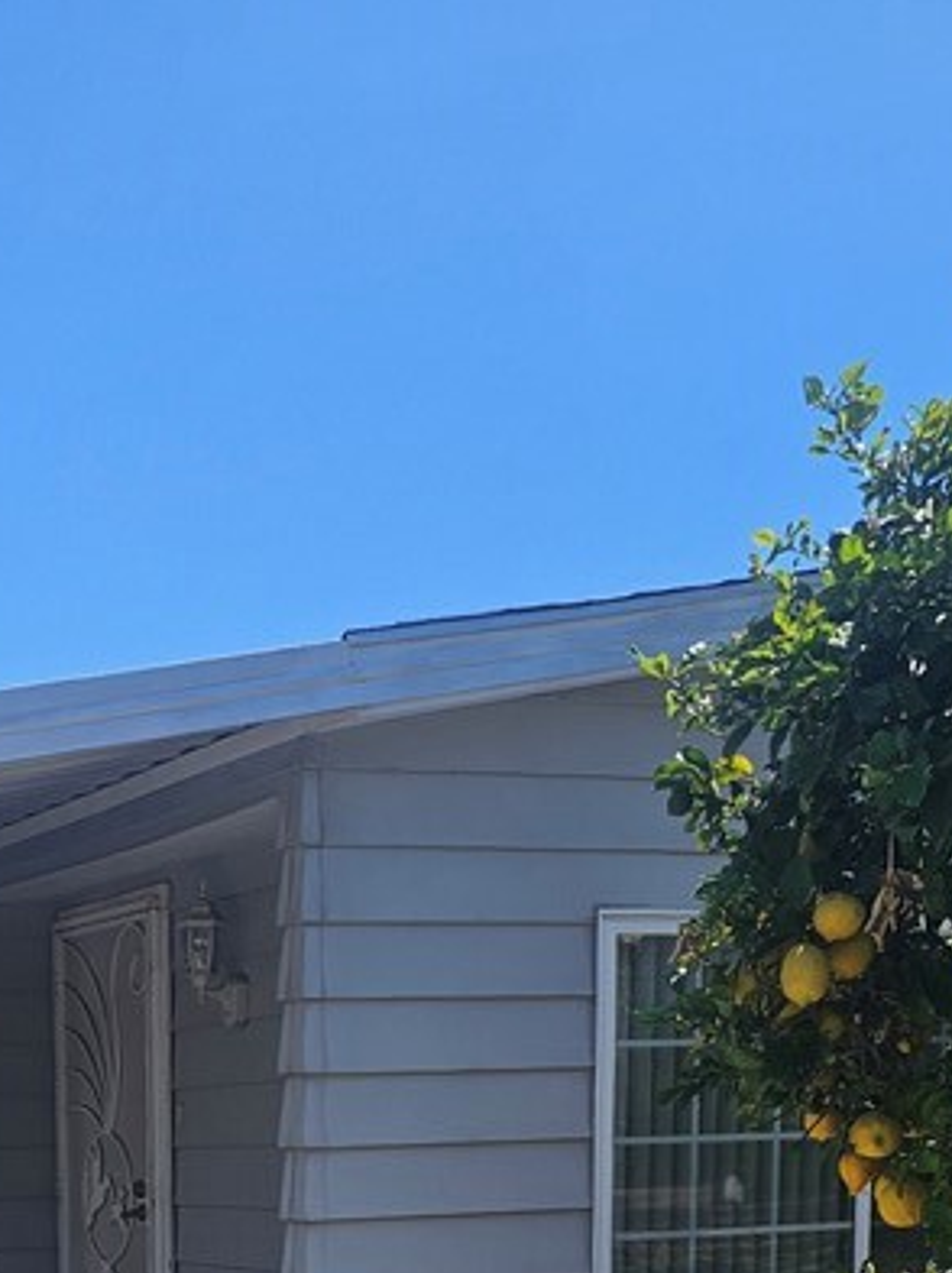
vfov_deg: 28.5
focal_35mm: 60
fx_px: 2204
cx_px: 107
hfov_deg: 23.8
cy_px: 1480
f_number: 1.7
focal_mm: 6.3
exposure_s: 1/907
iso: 10
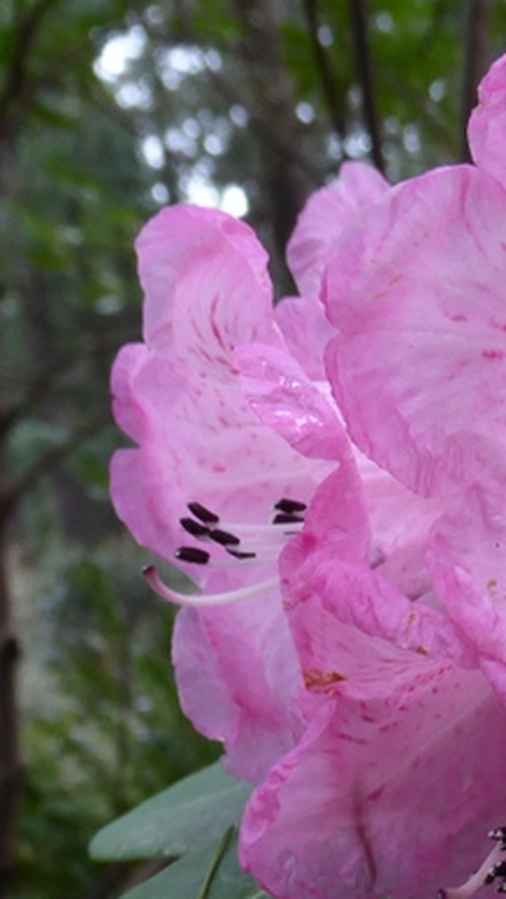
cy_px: 948
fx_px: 1716
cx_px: 731
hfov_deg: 15.6
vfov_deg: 27.3
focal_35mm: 72
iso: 125
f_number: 3.3
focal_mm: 4.3
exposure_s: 1/60
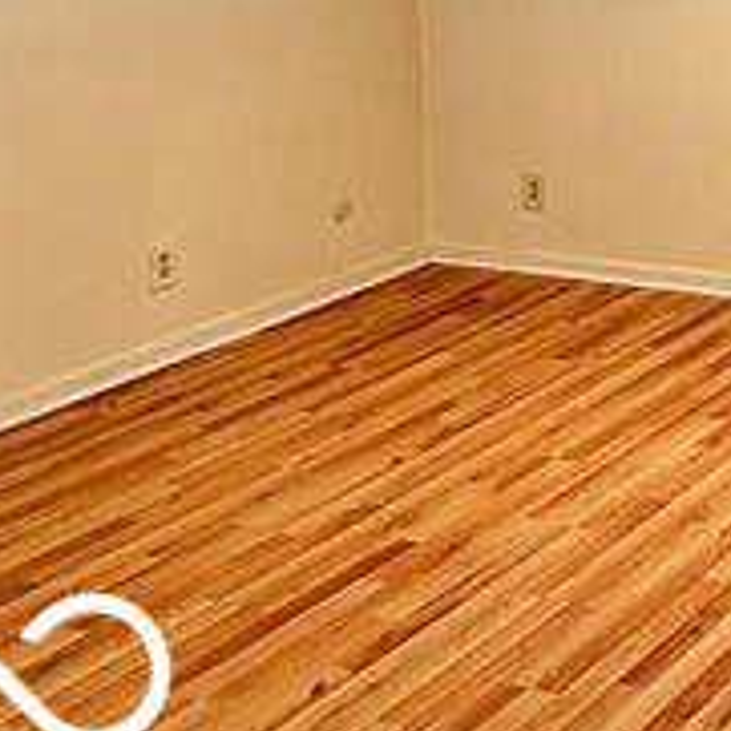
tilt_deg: -6.5
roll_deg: -0.1
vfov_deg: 22.1
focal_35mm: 75
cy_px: -16
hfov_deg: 21.1
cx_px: 929
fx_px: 1792
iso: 500
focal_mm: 6.76
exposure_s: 1/60
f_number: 1.78
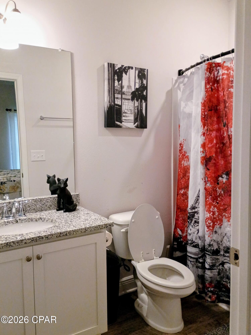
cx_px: 126
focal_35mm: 29
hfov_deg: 48.2
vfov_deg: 61.7
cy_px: 168
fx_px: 280
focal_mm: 4.27
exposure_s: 1/60
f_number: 1.8
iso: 723
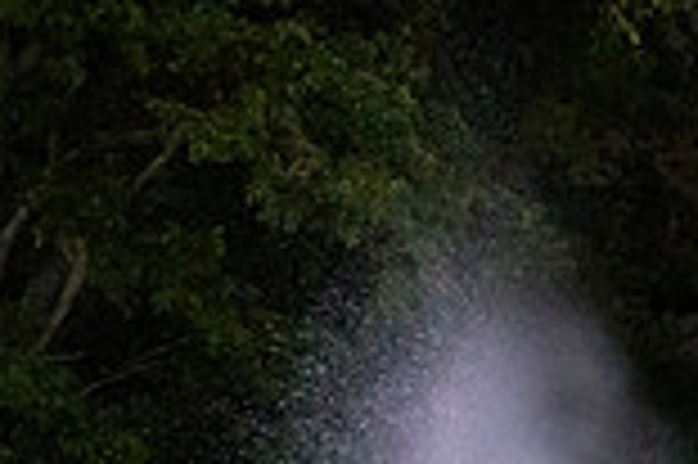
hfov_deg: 20.3
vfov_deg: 14.1
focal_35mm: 90
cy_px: 721
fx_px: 1743
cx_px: 959
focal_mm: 24
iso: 12800
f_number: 3.2
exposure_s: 1/200
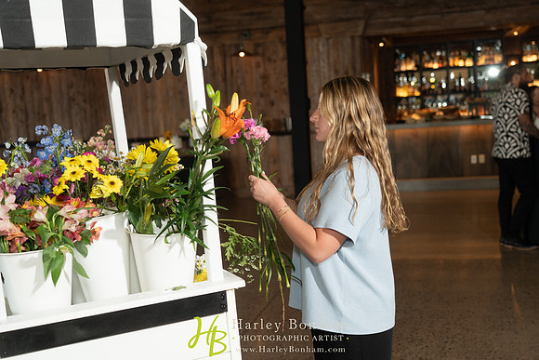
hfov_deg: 43.6
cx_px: 270
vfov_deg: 29.9
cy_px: 180
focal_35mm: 45
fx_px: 674
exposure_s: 1/100
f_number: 4
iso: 1250
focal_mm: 45
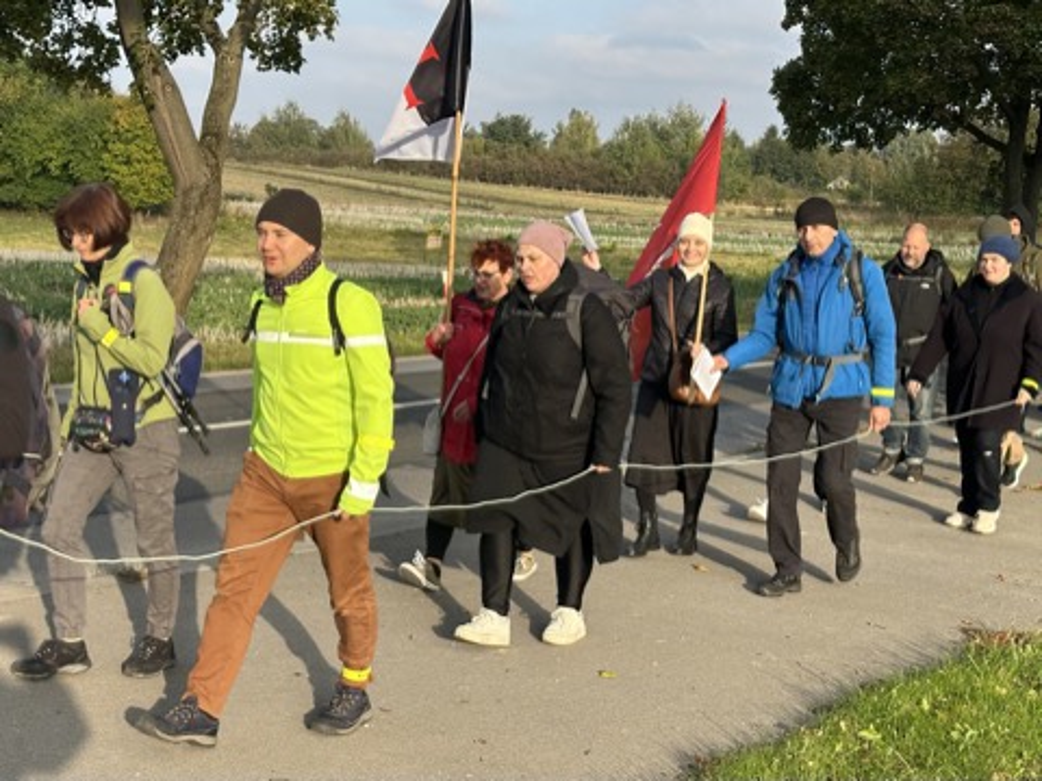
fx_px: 1445
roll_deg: -2.6
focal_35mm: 48
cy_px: 390
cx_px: 521
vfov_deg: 30.3
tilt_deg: -8.8
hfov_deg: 39.7
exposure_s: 1/1376
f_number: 1.78
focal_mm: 6.86
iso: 64
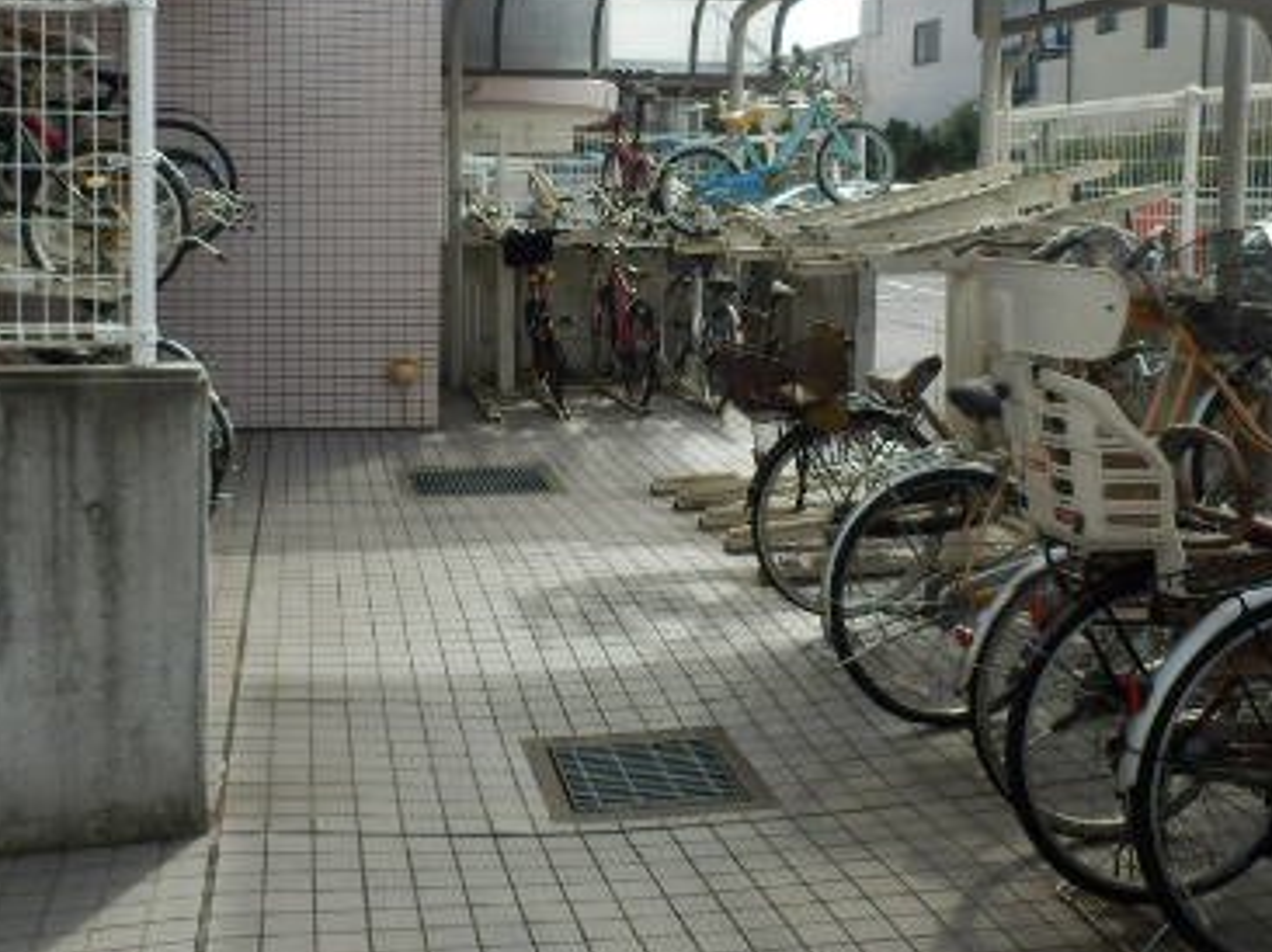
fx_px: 1542
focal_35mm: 42
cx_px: 639
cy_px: 285
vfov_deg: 33.9
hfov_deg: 44.8
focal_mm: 4.2
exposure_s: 1/500
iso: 80
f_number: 3
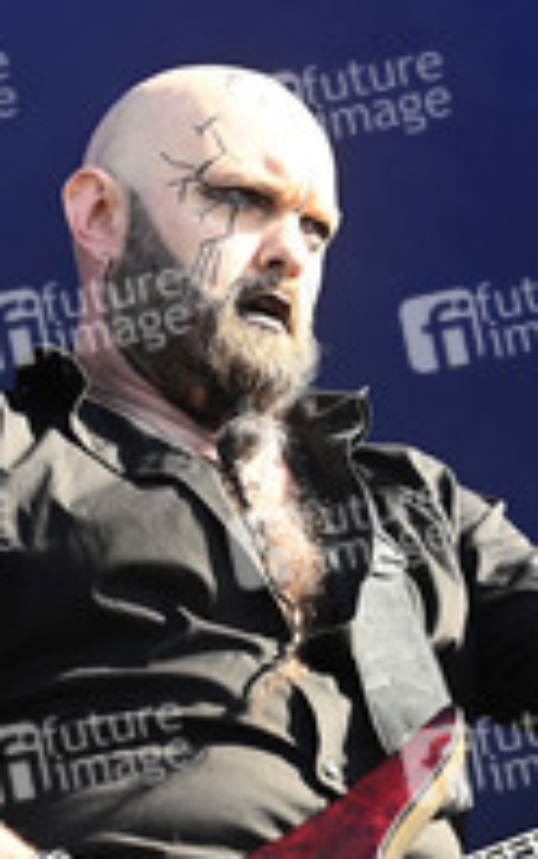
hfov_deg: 5.4
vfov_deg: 8.6
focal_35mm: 244
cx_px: 397
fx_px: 5716
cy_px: 646
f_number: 4
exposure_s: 1/500
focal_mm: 105
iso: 320
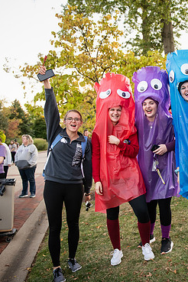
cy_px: 141
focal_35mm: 44
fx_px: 345
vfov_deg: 44.5
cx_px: 173
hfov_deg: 29.1
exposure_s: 1/250
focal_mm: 28
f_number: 3.2
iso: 1000
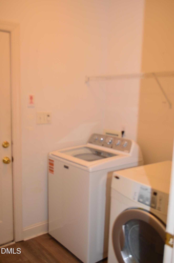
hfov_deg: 39.8
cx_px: 87
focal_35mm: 33
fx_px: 240
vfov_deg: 57.3
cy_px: 132
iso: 400
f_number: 4
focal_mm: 22
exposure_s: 1/60
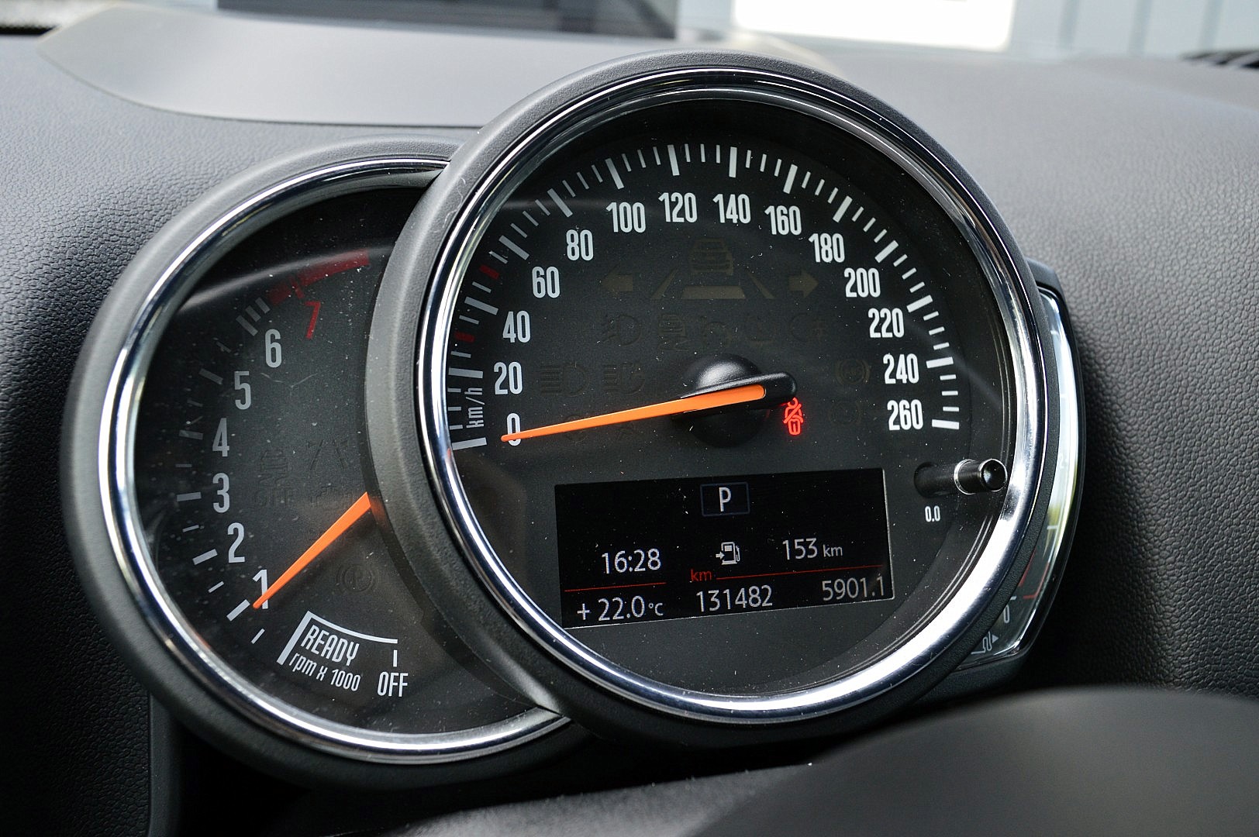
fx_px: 1153
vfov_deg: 39.9
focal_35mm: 33
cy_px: 418
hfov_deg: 57.3
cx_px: 630
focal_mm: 22
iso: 800
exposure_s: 1/60
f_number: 7.1
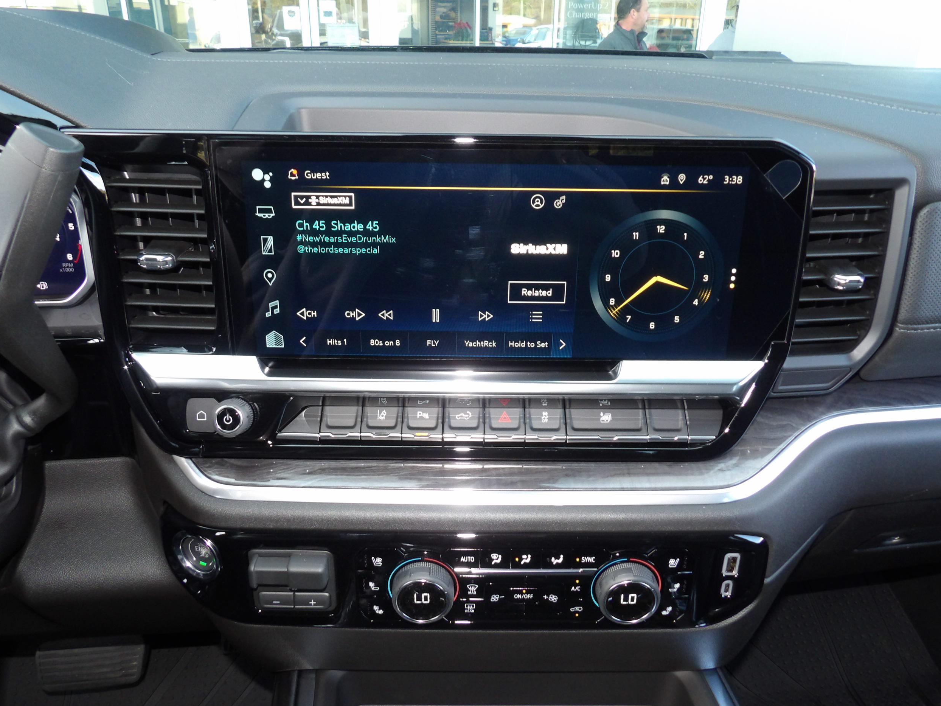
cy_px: 344
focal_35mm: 25
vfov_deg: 54.9
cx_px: 470
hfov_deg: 69.4
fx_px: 680
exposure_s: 1/31
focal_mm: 4.3
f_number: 3.2
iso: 200
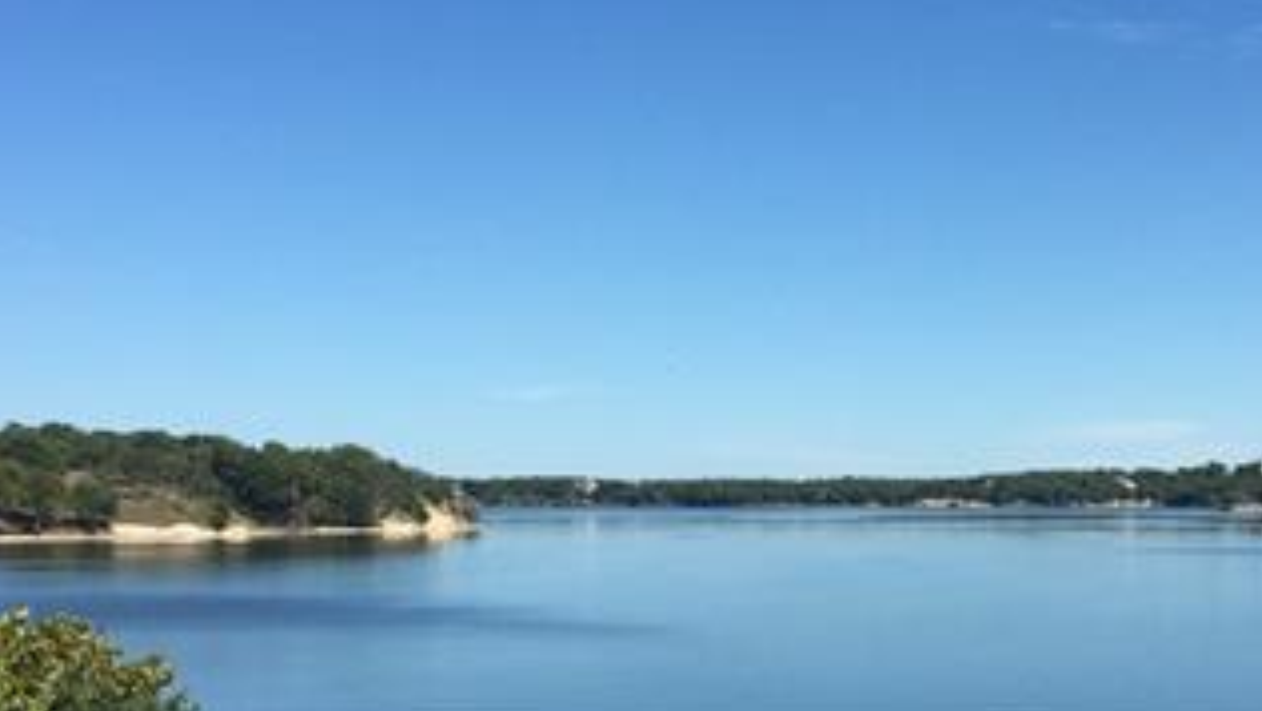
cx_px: 795
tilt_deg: -0.4
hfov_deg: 32.7
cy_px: 539
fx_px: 2142
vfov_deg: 18.7
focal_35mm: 64
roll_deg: -0.4
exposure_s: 1/2475
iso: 32
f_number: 2.2
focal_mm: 4.15
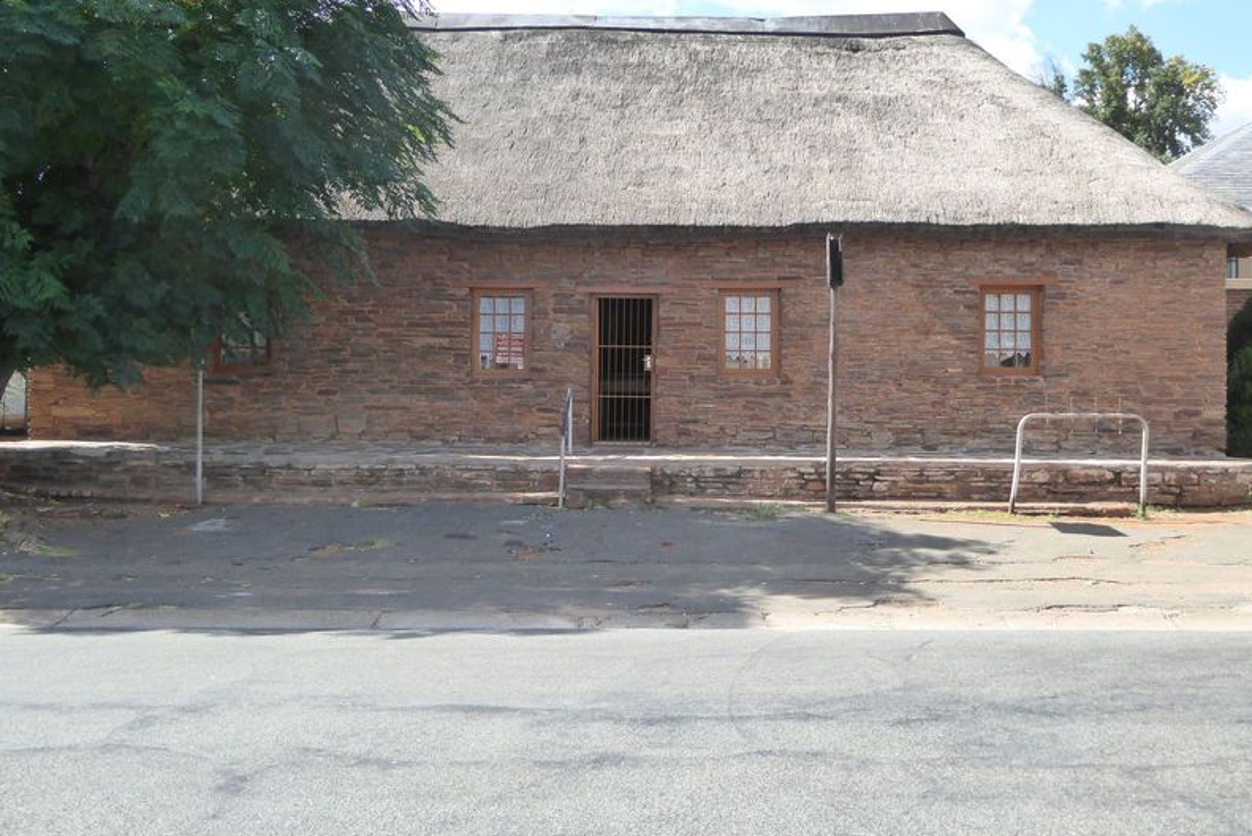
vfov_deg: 32.6
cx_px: 632
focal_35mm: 41
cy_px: 383
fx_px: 1426
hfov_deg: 47.4
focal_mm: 6.7
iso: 160
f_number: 3.7
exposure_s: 1/320
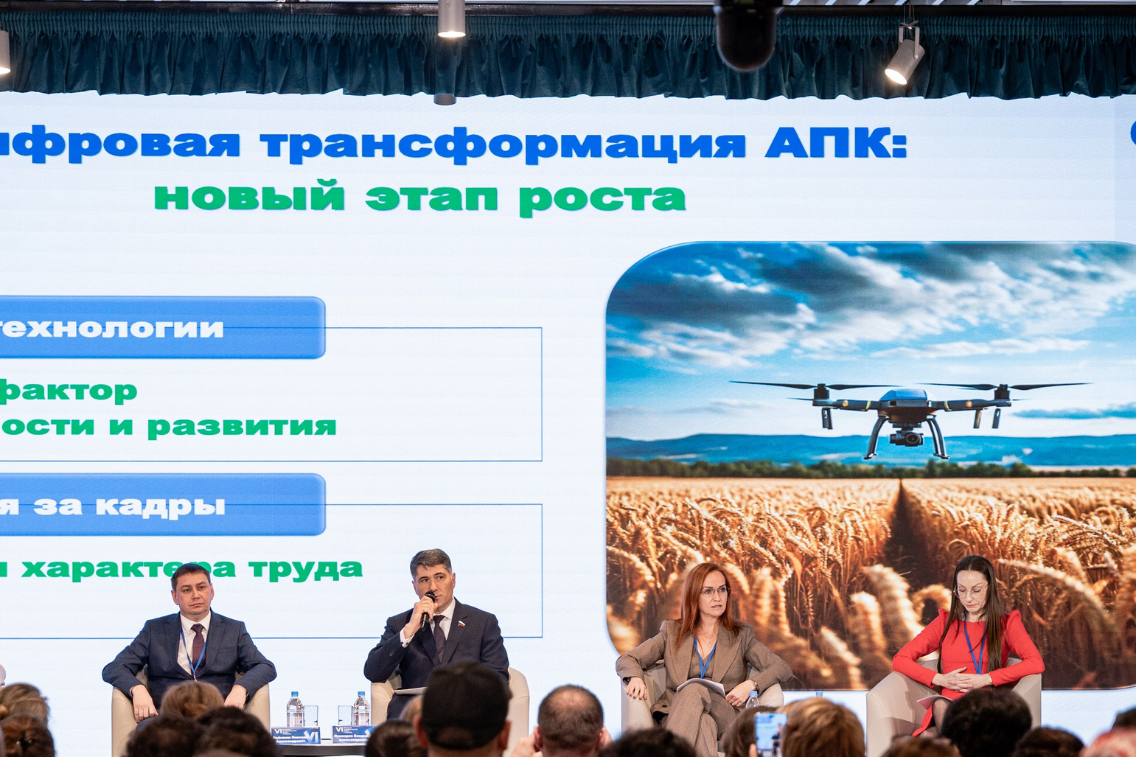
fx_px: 3849
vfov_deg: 11.2
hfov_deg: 16.8
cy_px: 561
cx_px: 438
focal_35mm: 122
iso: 800
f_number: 3.2
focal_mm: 70
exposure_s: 1/200
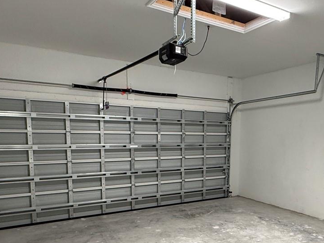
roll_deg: -1.0
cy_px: 167
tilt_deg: -6.9
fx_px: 290
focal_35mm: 31
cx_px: 212
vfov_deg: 44.6
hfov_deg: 57.2
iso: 250
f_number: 2.2
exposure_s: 1/60
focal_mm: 2.22
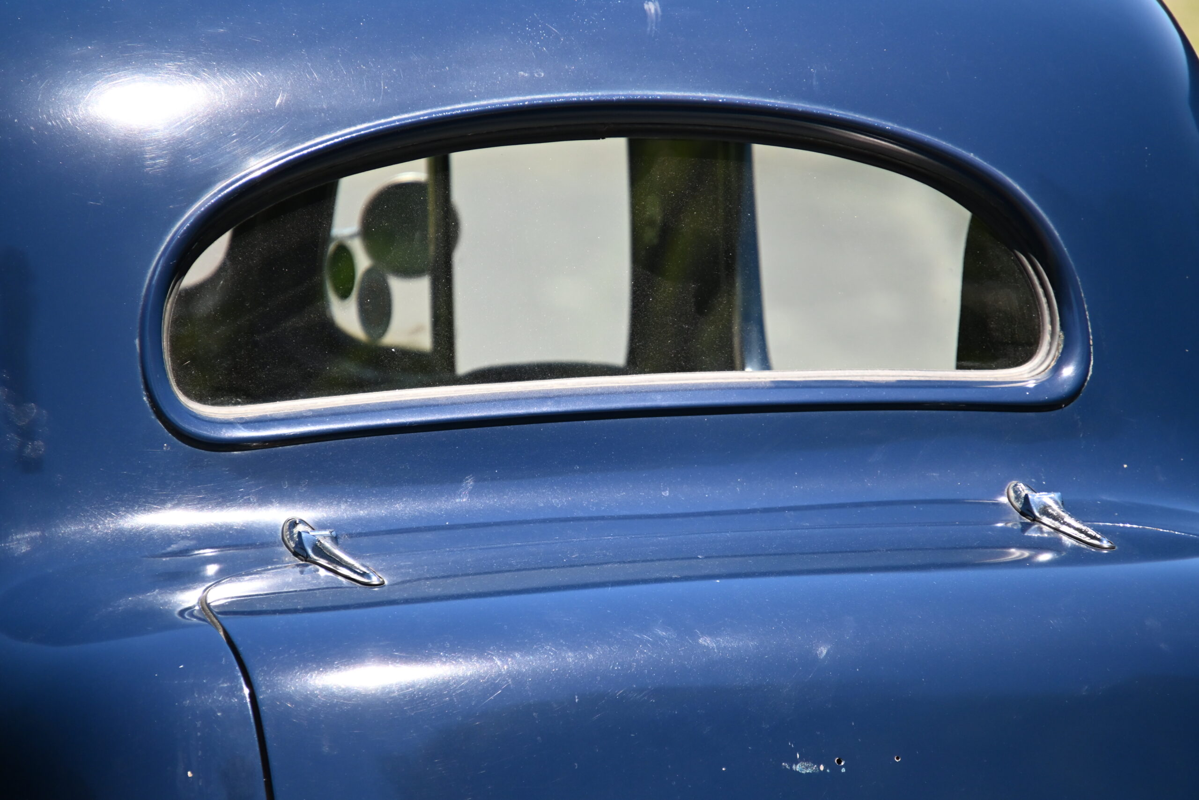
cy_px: 400
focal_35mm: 396
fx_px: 13189
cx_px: 600
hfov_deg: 5.2
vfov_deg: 3.5
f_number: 6.3
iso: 560
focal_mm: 264
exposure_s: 1/250
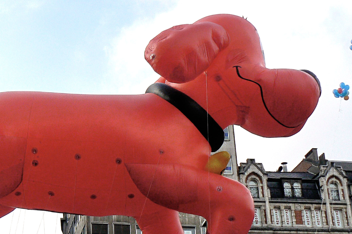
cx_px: 96
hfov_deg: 32.9
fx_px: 587
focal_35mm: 60
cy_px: 156
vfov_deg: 22.5
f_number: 5
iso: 100
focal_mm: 6
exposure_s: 1/400
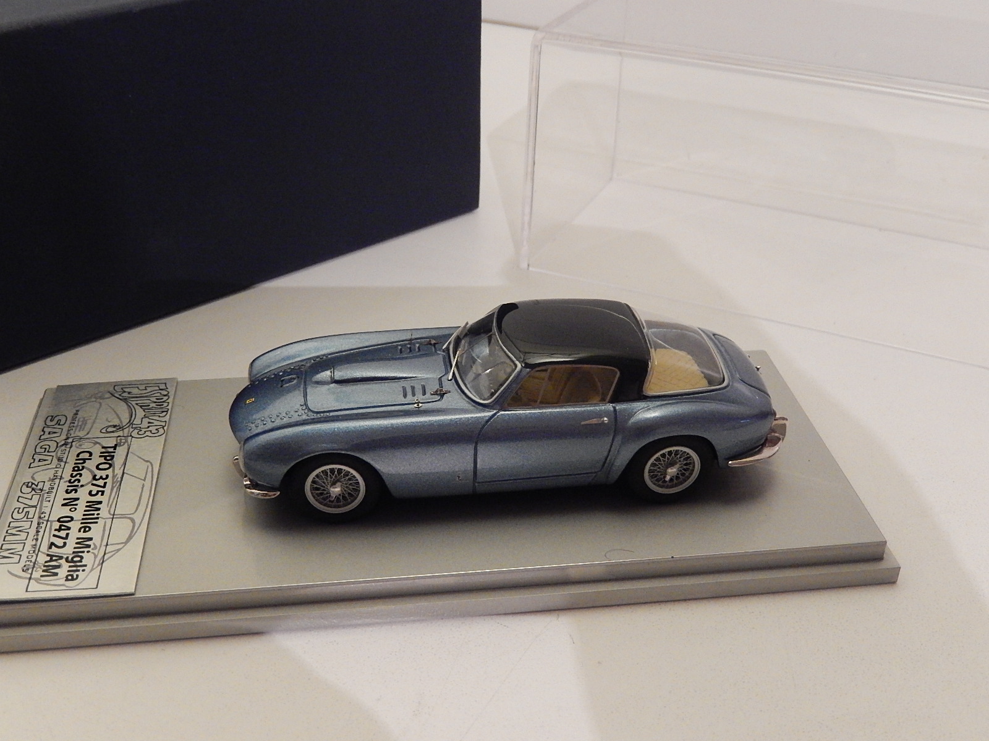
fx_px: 1171
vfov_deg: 35.1
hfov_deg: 45.8
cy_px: 370
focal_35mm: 41
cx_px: 494
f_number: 4.2
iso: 800
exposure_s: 1/8
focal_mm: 7.3
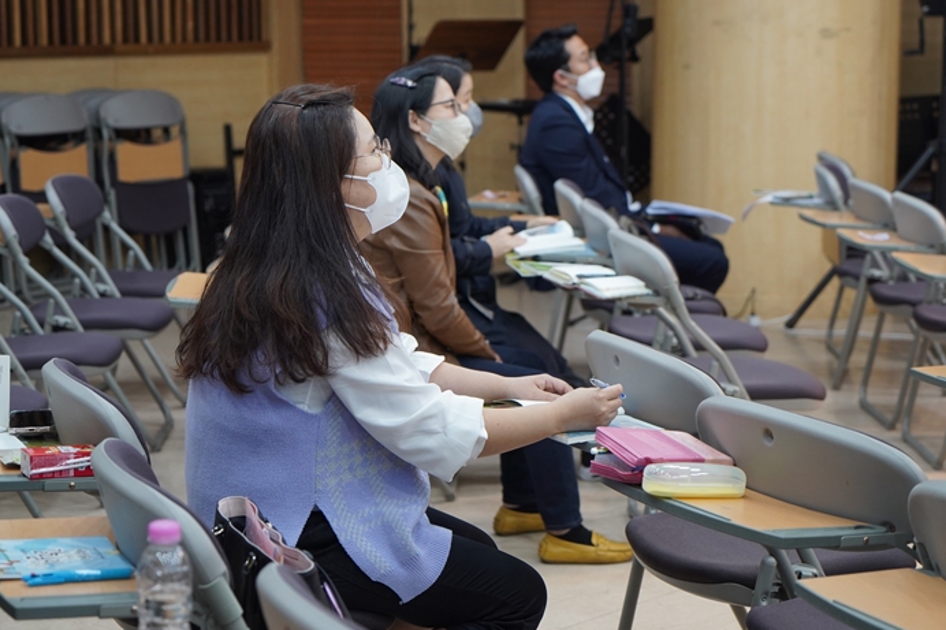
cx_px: 461
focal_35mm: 74
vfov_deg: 18.4
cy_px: 310
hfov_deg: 27.3
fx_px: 1944
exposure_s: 1/160
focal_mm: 64
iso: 1600
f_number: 4
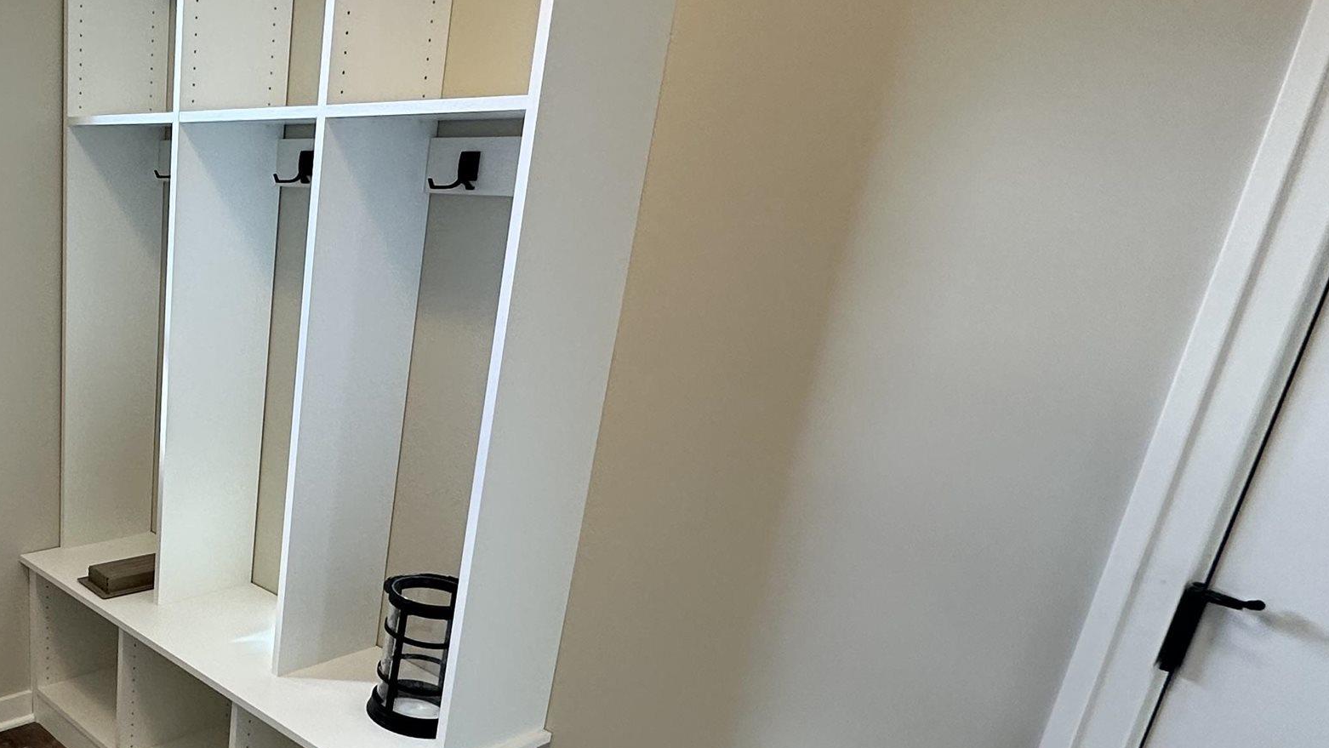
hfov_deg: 53.4
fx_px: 1057
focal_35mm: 30
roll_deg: -0.7
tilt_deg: -19.7
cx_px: 58
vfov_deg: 38.3
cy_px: 528
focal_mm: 2.22
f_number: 2.2
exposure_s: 1/120
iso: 200
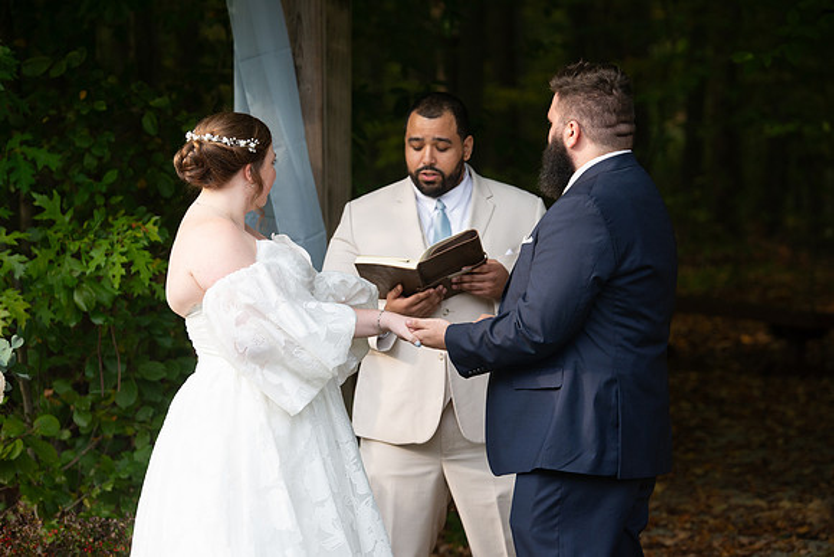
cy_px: 278
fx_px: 3128
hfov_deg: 15.2
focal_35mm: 135
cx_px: 417
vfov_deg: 10.2
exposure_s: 1/800
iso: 640
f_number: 4.5
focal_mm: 135
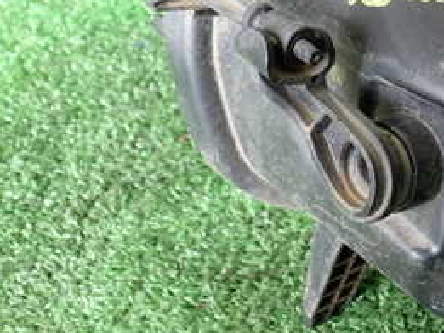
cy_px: 80
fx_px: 885
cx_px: 453
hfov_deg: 26.5
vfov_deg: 21.1
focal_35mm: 69
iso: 200
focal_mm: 5.4
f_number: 2.3
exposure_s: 1/60
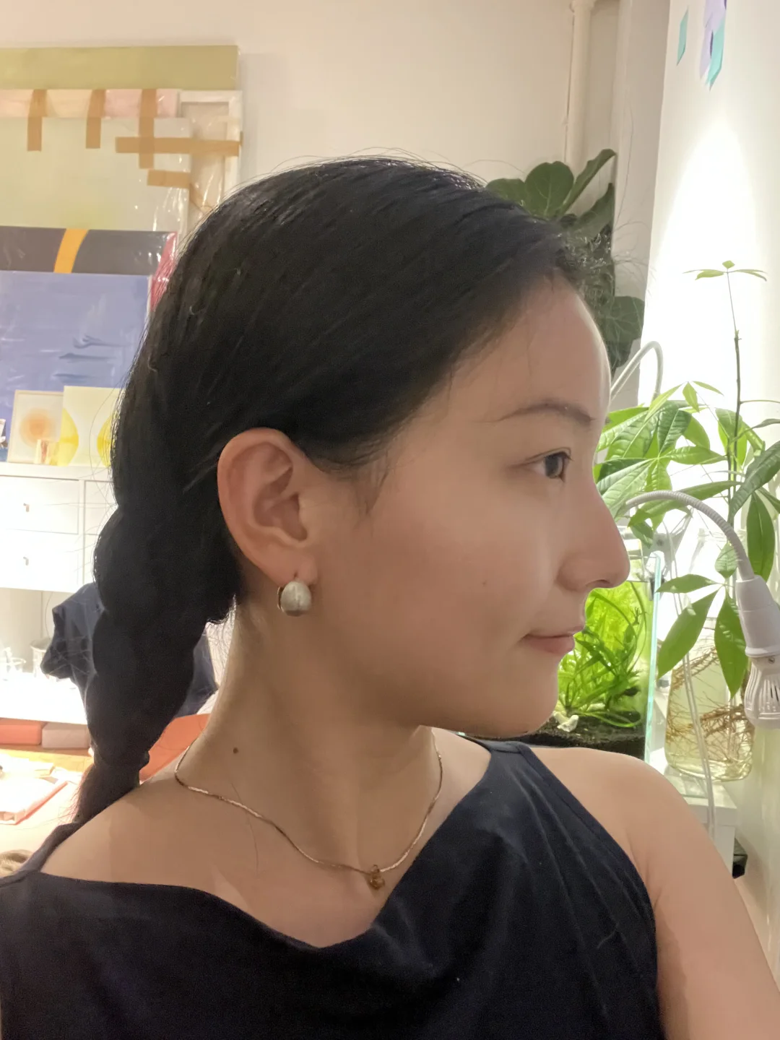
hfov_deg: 46.8
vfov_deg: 60.0
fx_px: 901
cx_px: 390
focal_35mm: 30
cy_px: 520
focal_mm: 2.71
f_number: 2.2
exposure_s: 1/15
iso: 1250
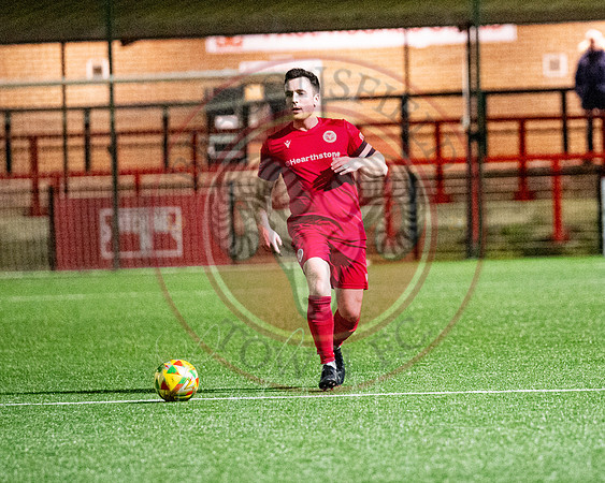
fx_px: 6789
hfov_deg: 5.1
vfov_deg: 4.1
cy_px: 251
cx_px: 410
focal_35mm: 379
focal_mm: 175
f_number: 2.8
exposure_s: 1/1000
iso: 8000
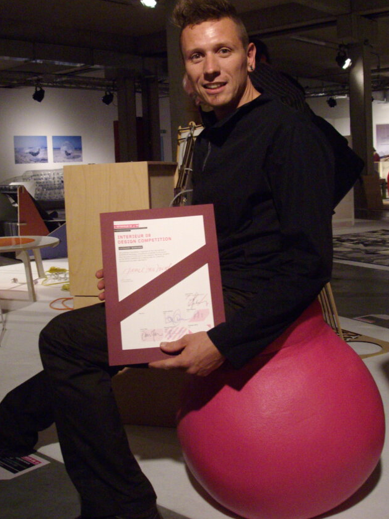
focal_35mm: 43
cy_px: 237
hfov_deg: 33.6
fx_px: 644
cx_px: 187
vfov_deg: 43.8
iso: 320
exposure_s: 1/60
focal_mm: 6
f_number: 2.7
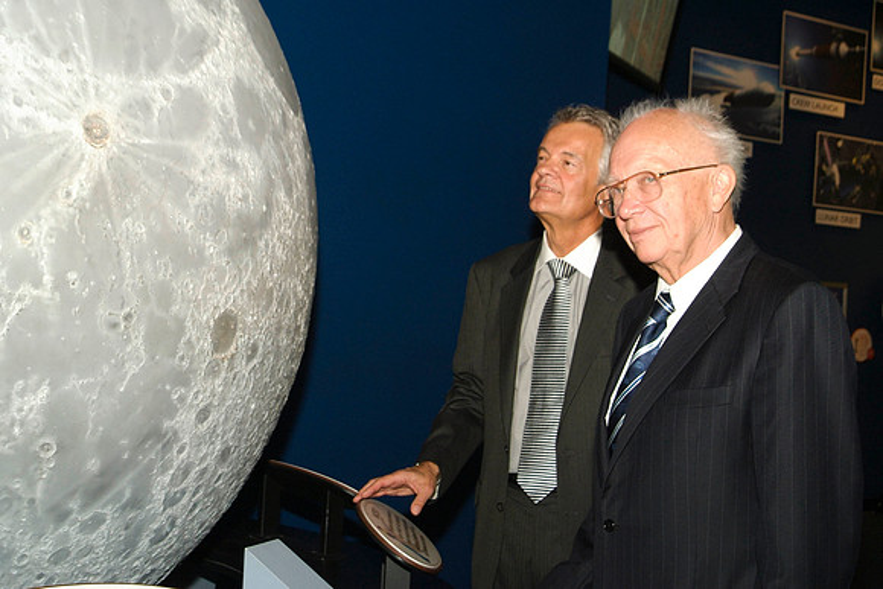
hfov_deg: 37.5
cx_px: 442
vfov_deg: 25.5
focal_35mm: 53
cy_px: 294
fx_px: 1300
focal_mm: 35
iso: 800
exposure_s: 1/60
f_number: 9.5
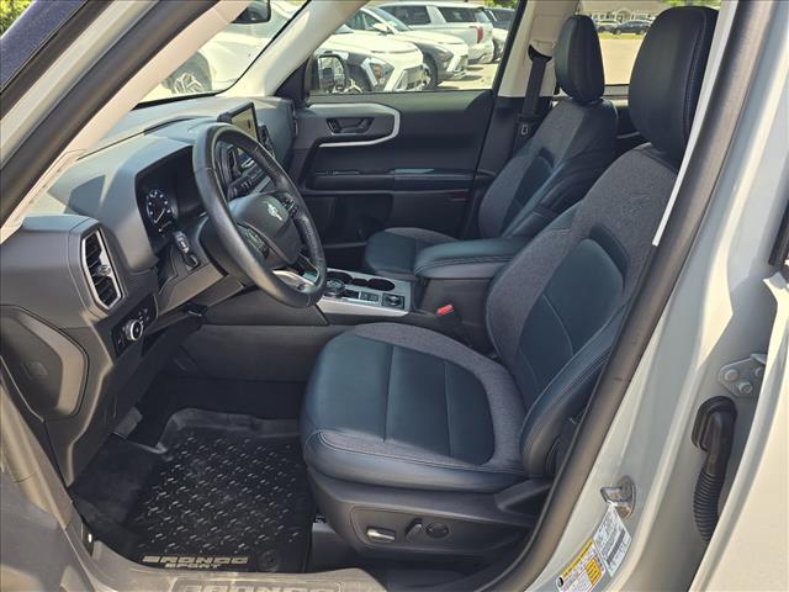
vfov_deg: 58.9
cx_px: 394
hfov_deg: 73.9
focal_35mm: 23
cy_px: 296
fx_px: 524
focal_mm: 6.3
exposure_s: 1/182
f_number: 1.7
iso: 25
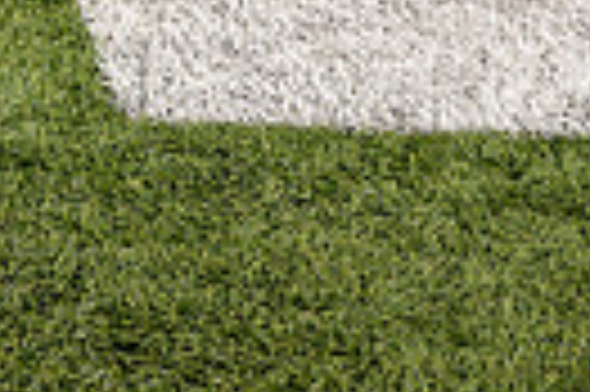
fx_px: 1801
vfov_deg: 10.6
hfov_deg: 18.5
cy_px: -550
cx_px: 126
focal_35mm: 110
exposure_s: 1/250
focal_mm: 32
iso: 800
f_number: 5.6
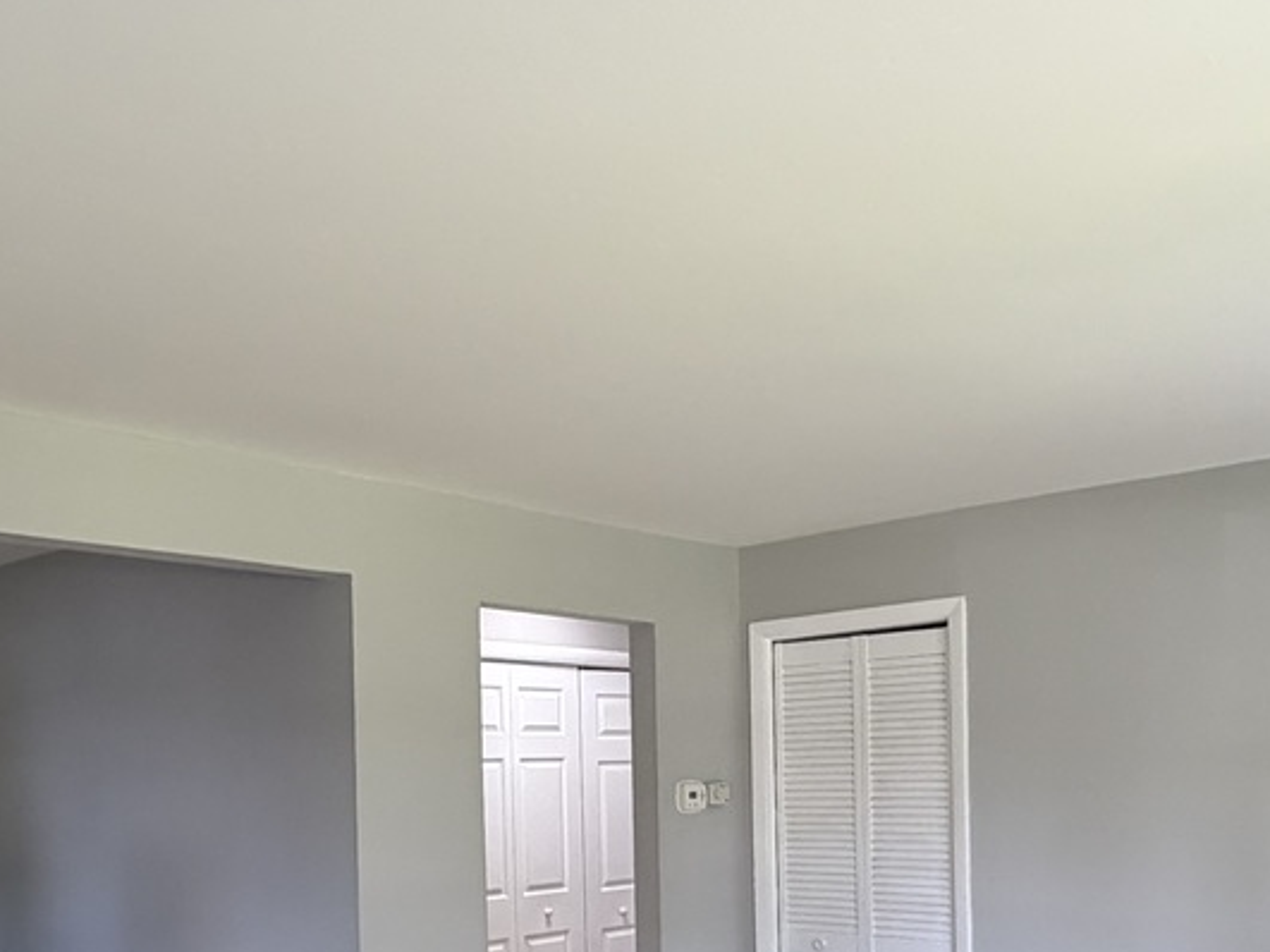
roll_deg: +1.5
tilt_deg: +0.3
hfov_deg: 48.8
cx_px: 536
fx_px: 1394
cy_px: 806
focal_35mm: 38
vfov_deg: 36.0
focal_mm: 2.22
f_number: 2.2
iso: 200
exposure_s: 1/121
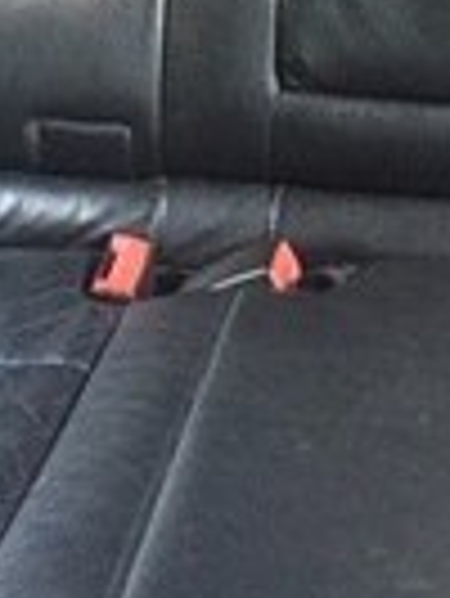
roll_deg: +1.8
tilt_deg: -13.5
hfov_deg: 13.7
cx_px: 248
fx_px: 1869
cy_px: -351
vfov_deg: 16.3
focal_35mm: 108
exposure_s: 1/25
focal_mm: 4.15
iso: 250
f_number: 2.2
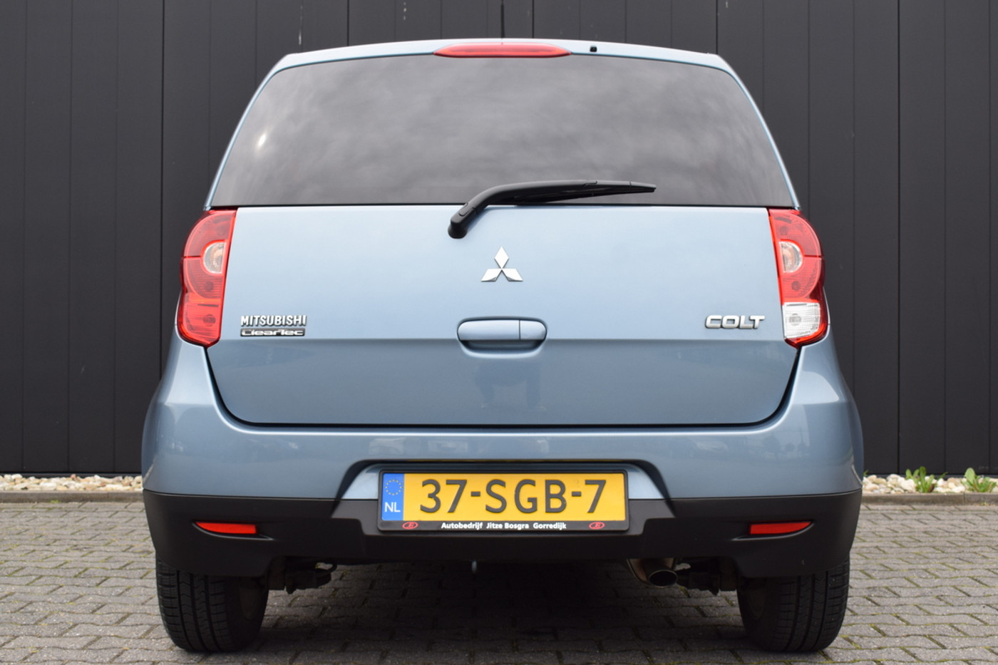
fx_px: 1289
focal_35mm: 46
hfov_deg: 42.3
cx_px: 499
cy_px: 332
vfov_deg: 28.9
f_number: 7.1
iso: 400
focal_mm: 31
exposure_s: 1/200
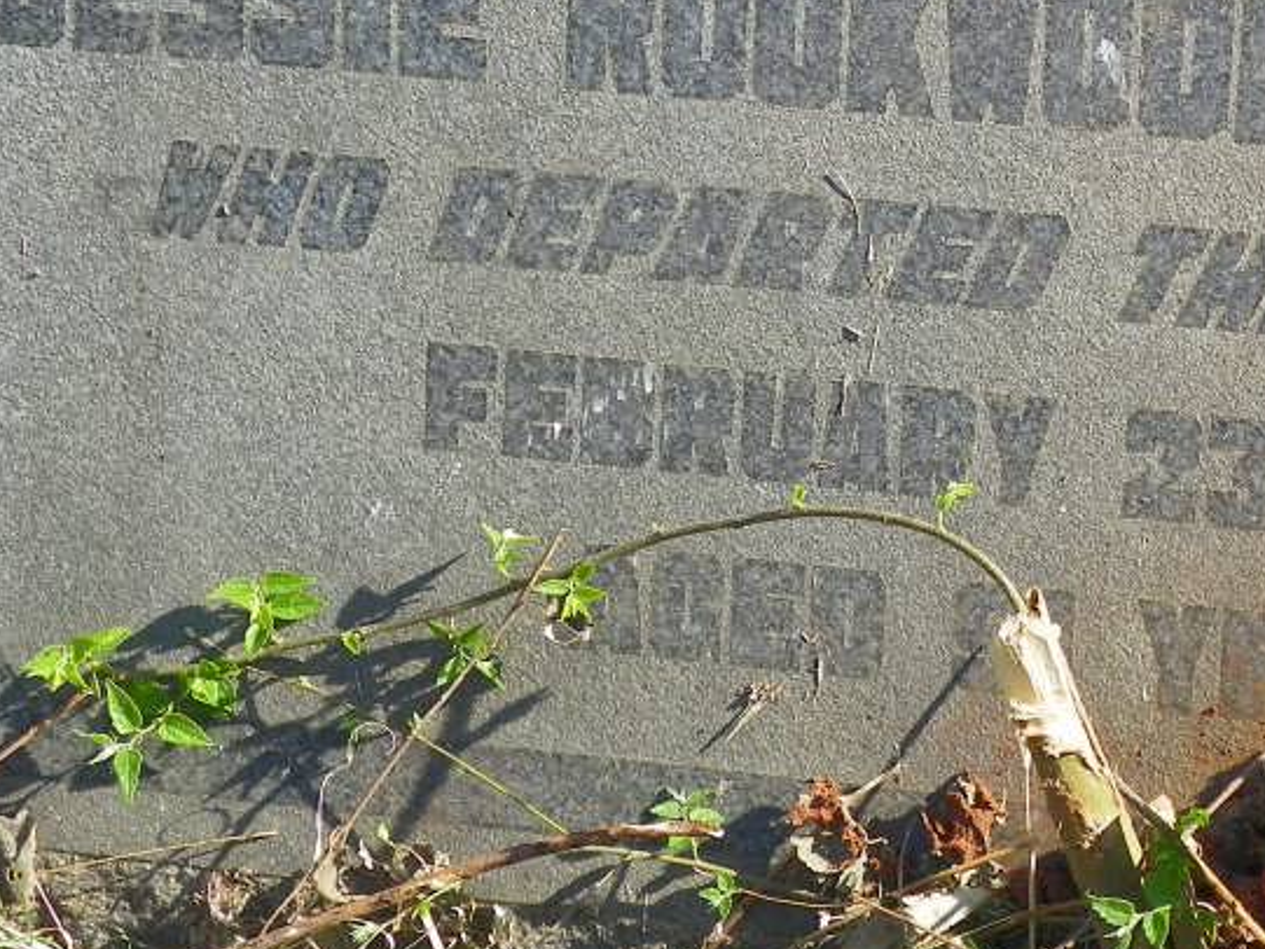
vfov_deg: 10.4
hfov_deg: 13.8
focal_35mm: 142
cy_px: 276
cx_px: 1122
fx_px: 5190
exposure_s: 1/160
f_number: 4
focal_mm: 11.4
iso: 64
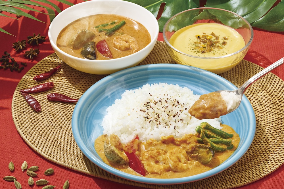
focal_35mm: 90
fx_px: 710
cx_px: 142
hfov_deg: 22.6
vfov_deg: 15.2
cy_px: 94
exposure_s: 1/125
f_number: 14
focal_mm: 90
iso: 100
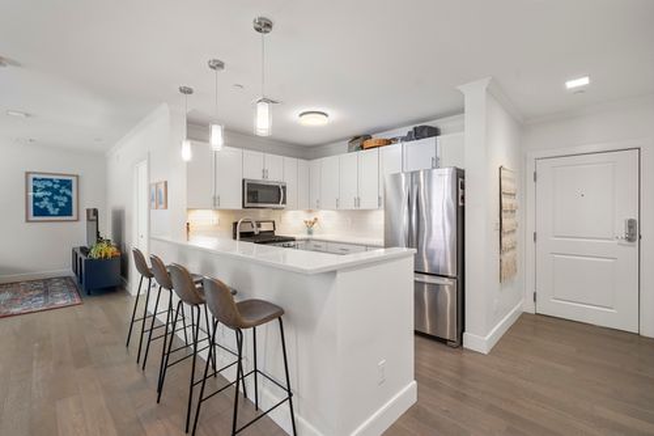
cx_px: 327
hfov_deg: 100.4
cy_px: 218
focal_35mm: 15
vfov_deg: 77.3
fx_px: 272
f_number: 7.1
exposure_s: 1/8
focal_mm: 15
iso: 320
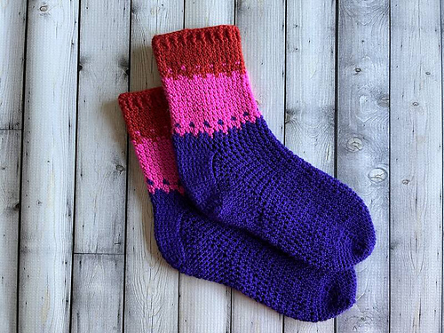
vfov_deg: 53.1
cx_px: 222
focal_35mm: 26
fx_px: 333
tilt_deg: -88.4
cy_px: 166
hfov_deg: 67.3
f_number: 1.5
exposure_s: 1/64
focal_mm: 5.7
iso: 125
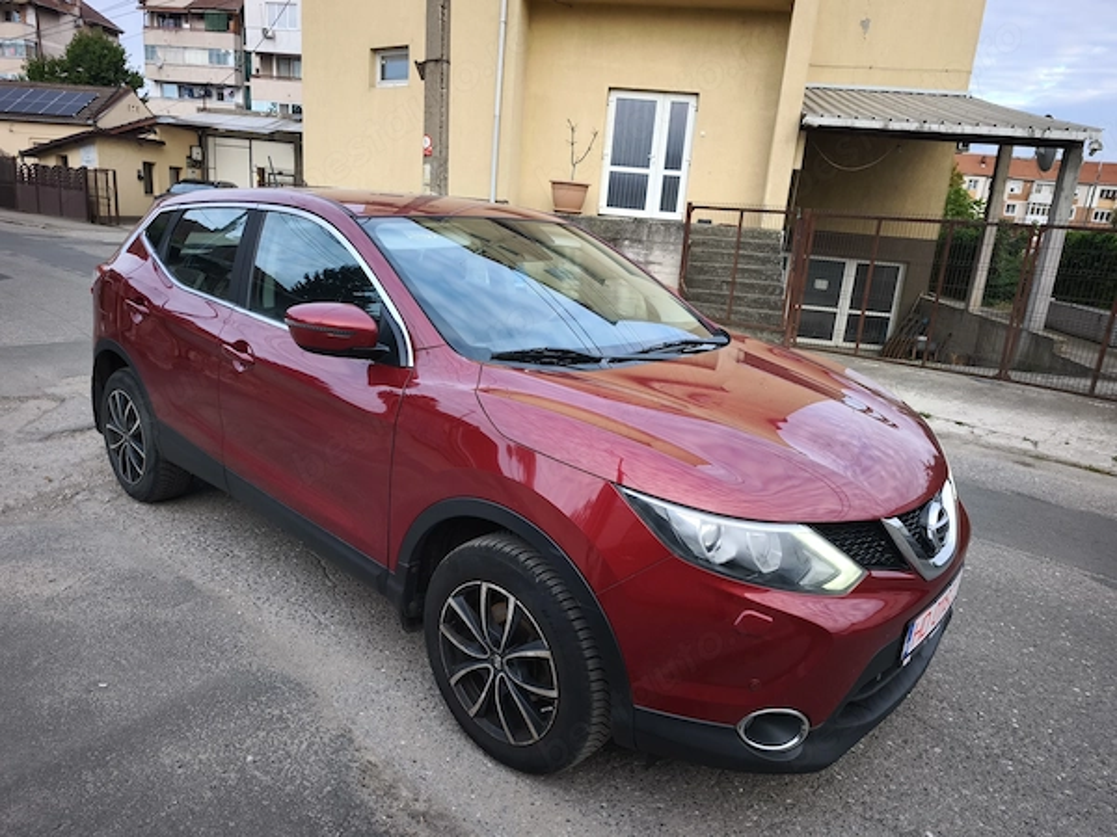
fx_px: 742
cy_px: 418
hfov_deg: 73.9
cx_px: 558
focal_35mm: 23
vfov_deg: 58.9
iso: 50
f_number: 1.6
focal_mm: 6.57
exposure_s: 1/115
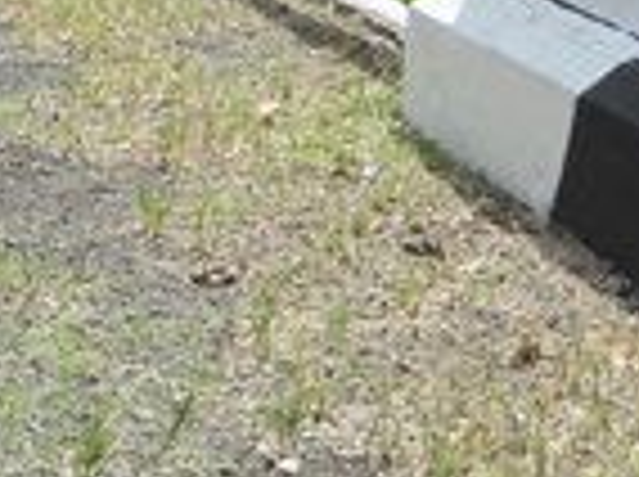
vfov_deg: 10.3
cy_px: -72
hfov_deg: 13.4
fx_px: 2598
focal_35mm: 141
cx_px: -230
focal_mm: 4.3
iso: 160
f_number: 3.5
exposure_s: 1/800
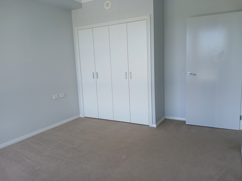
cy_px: 90
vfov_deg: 53.1
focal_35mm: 26
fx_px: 182
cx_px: 121
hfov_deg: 67.3
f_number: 1.8
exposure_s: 1/50
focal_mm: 3.98
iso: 25
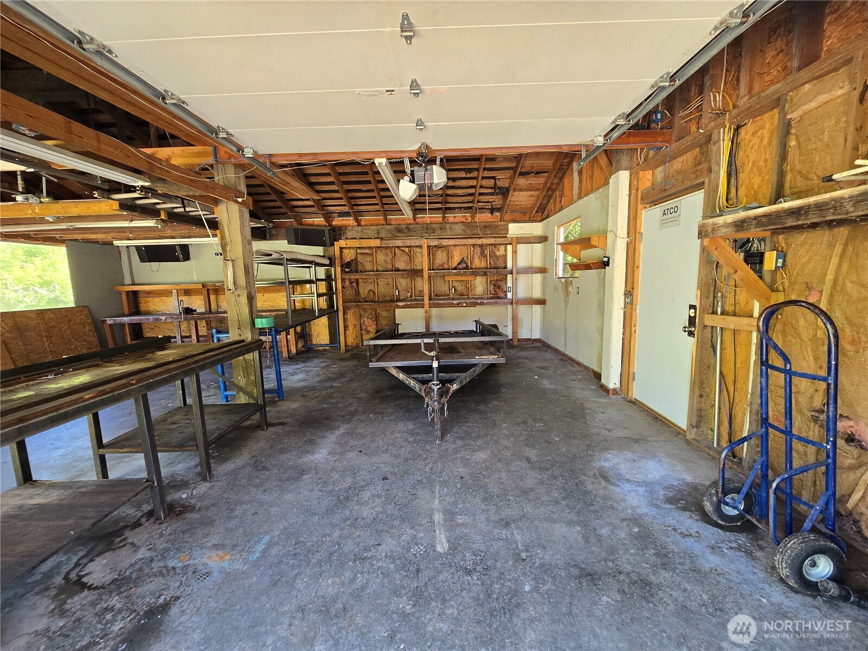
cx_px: 434
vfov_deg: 89.9
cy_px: 326
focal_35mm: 13
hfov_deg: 106.2
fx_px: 326
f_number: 2.2
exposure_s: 1/60
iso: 125
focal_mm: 2.2
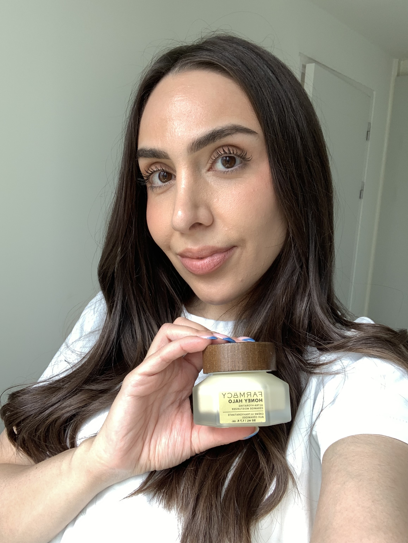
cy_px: 272
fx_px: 503
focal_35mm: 32
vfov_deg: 56.8
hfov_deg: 44.2
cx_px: 204
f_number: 2.2
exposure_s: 1/121
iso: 50
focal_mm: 2.87
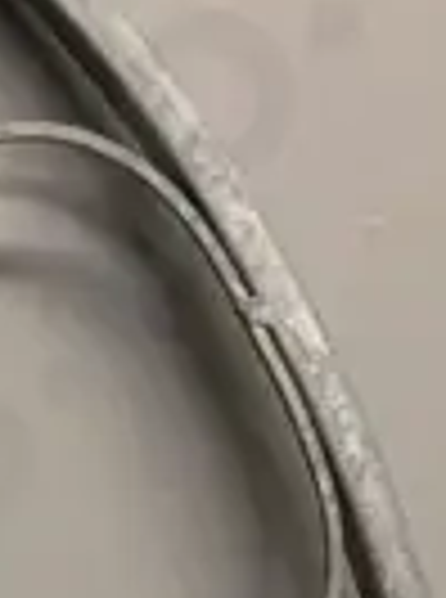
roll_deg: -1.6
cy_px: 1524
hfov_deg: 6.1
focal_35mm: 224
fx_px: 3867
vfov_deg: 8.1
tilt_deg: -9.7
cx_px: -869
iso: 40
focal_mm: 4.15
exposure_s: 1/33
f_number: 2.2
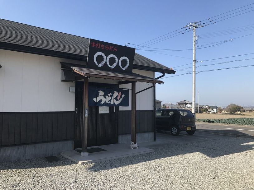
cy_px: 95
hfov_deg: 63.5
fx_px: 205
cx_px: 127
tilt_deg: +1.8
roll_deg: +0.8
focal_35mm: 28
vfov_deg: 49.7
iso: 20
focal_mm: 3.99
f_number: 1.8
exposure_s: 1/1451
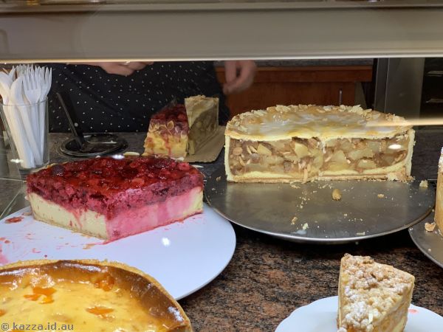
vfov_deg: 28.0
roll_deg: +0.5
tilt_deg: -20.5
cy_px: 166
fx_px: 665
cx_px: 222
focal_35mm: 52
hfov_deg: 36.8
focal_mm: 6
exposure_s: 1/50
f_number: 2.4
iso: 80
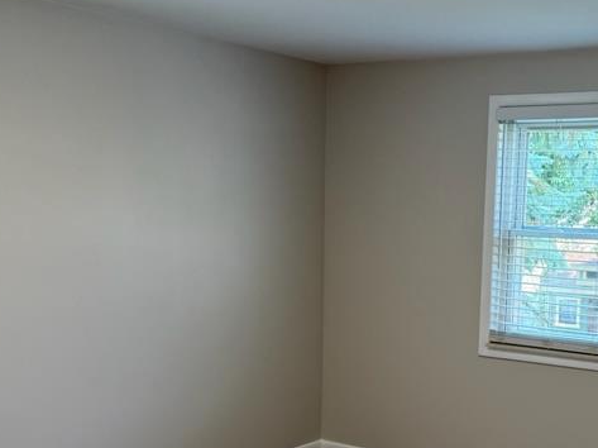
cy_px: 327
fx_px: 898
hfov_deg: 36.2
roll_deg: -1.3
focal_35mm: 52
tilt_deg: -8.2
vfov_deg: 27.7
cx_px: 426
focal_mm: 6.76
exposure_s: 1/146
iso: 125
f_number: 1.78
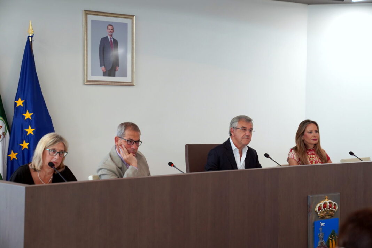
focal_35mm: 70
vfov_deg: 19.5
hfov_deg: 28.8
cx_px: 186
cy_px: 124
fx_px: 723
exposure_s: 1/160
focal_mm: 70
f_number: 4
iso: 1250
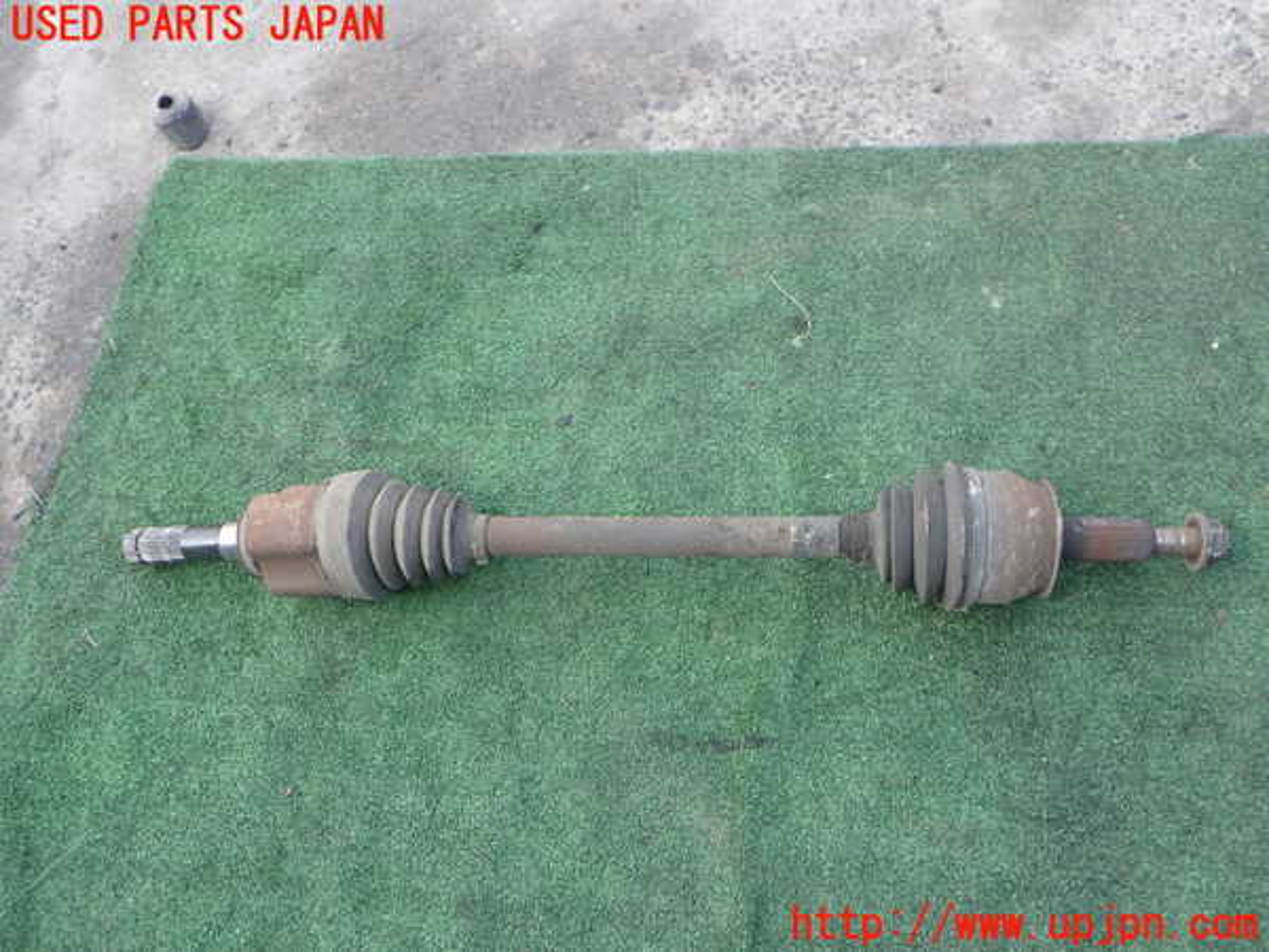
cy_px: 476
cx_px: 634
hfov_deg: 60.0
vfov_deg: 46.8
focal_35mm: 30
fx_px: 1100
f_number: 3.2
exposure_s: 1/125
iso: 100
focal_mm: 5.4
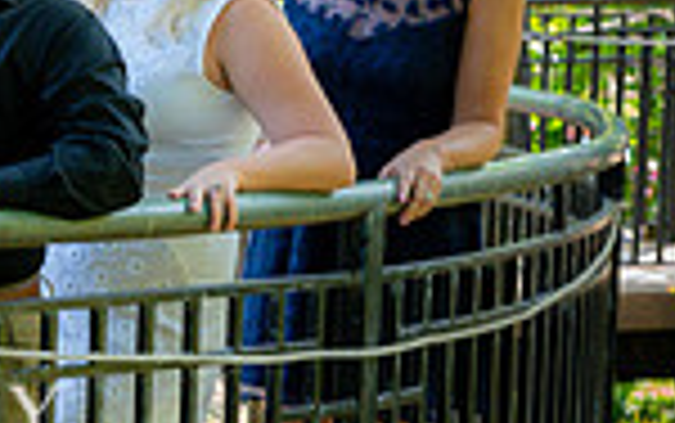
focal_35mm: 239
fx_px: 4400
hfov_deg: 8.4
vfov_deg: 5.5
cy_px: 243
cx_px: -648
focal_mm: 54
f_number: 7.1
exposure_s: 1/60
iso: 800
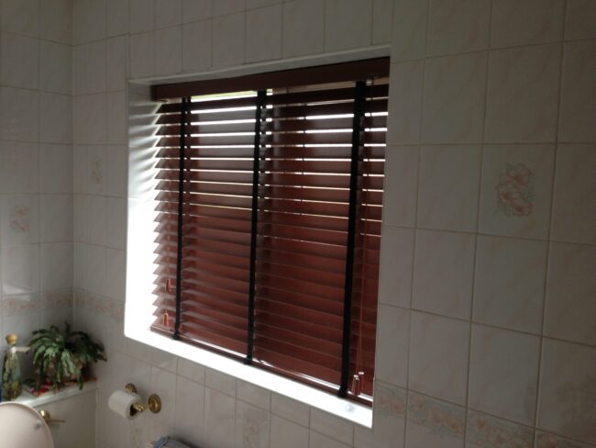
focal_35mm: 33
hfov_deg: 55.3
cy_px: 224
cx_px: 298
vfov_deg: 43.0
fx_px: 568
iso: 50
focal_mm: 4.13
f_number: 2.4
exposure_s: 1/20
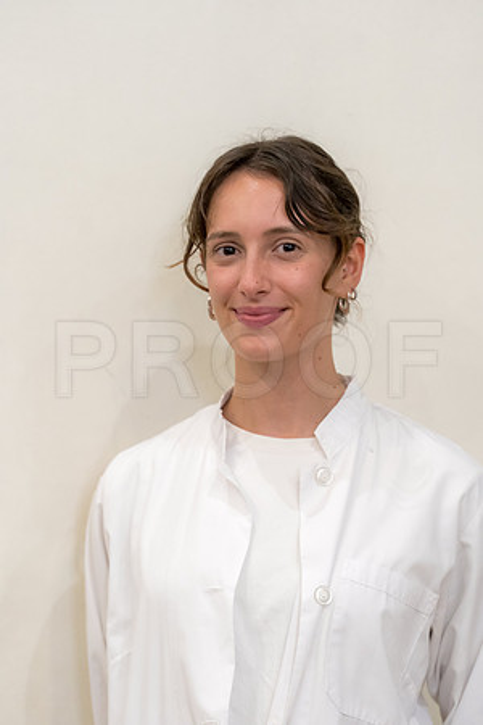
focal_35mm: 180
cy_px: 362
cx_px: 242
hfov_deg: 7.6
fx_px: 3622
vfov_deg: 11.4
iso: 5000
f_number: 4
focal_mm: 180
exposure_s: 1/80
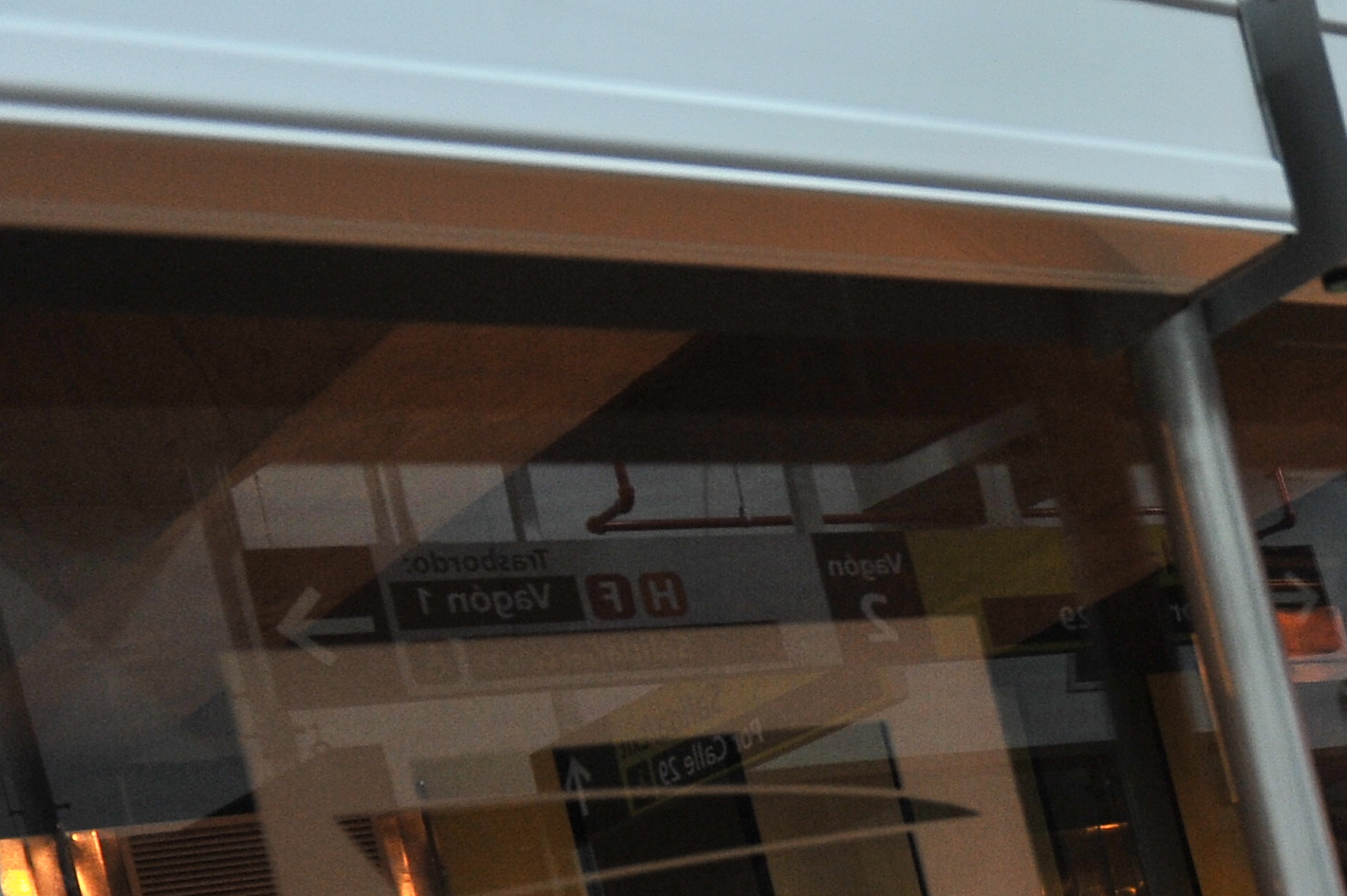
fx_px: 2692
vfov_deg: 18.1
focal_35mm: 72
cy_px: 1028
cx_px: 1949
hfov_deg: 23.3
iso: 1250
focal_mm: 24
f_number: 4
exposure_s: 1/80
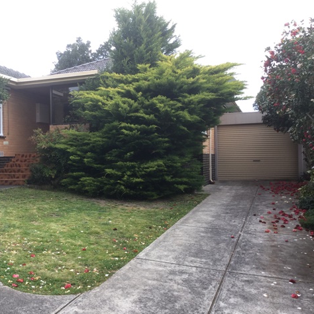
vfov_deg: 44.9
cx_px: 109
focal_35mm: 37
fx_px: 380
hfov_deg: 44.4
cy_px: 156
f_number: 2.4
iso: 25
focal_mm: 3.3
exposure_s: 1/113
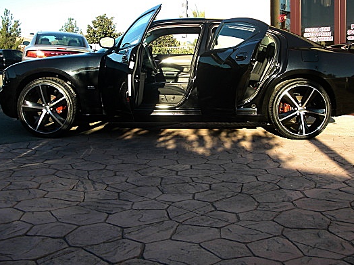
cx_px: 188
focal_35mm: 44
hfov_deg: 42.9
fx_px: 450
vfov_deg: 32.8
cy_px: 105
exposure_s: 1/250
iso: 50
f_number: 2.8
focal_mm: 6.3
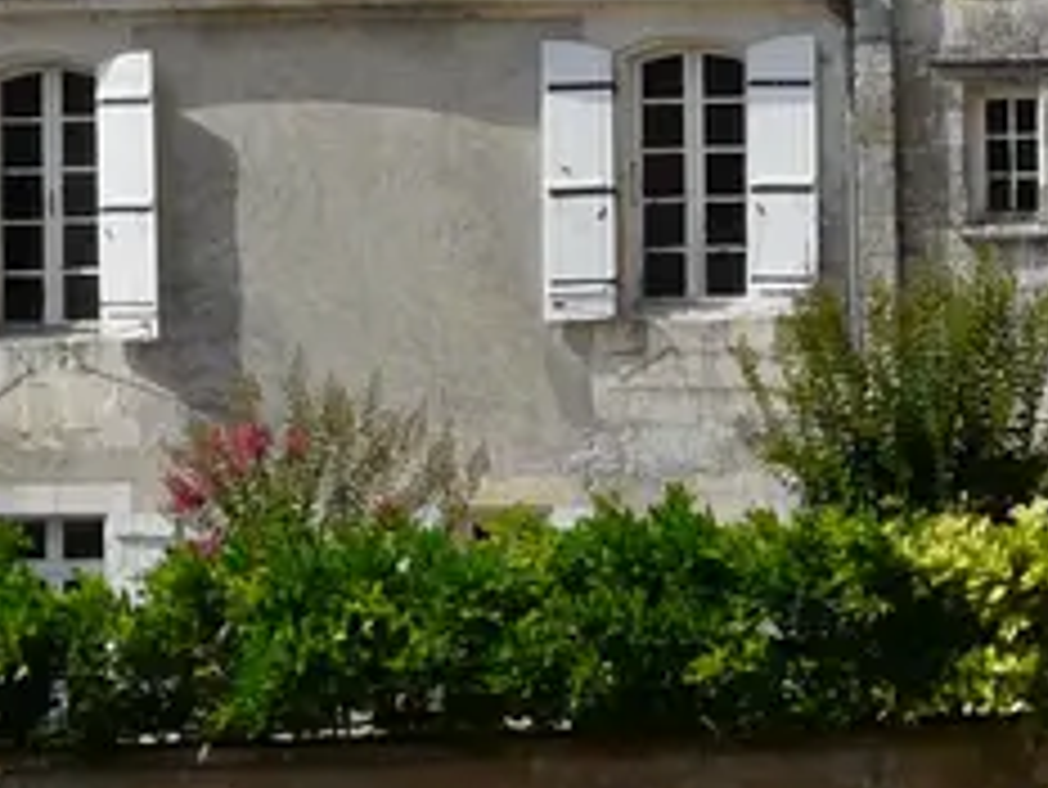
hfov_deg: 6.8
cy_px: 27
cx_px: 1111
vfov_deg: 5.1
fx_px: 8815
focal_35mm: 291
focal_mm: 8.8
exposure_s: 1/500
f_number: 6.3
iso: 100
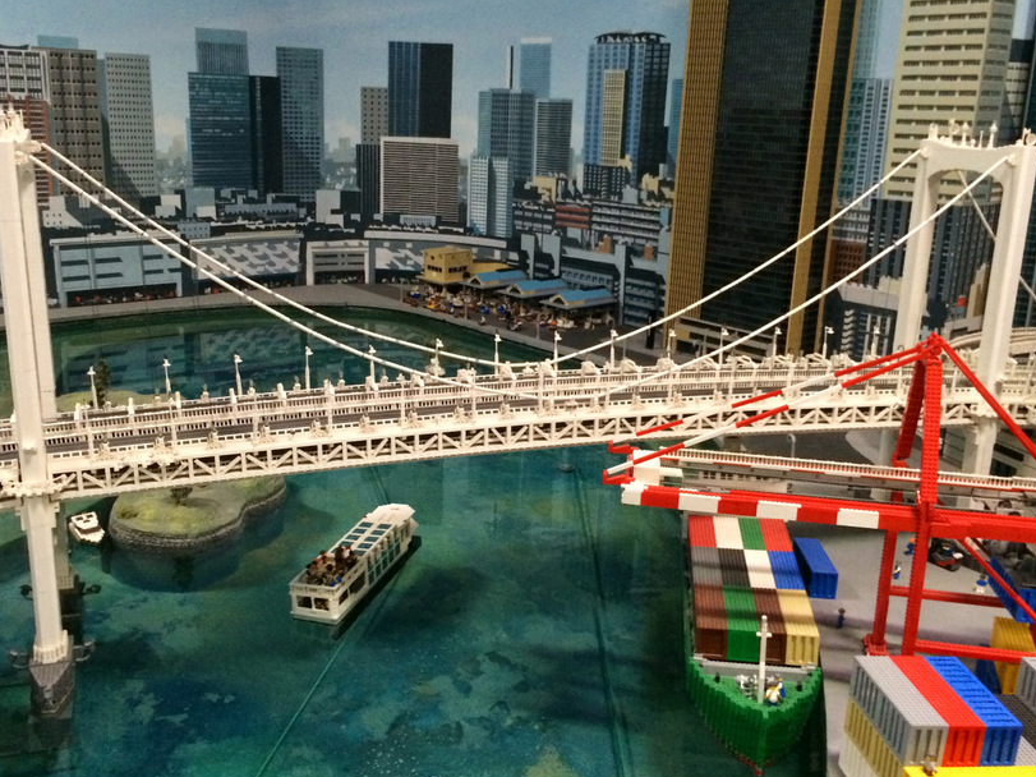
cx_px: 496
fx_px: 1107
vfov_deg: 38.7
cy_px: 385
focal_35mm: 37
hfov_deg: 50.1
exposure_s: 1/15
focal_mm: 4.12
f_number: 2.2
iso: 400
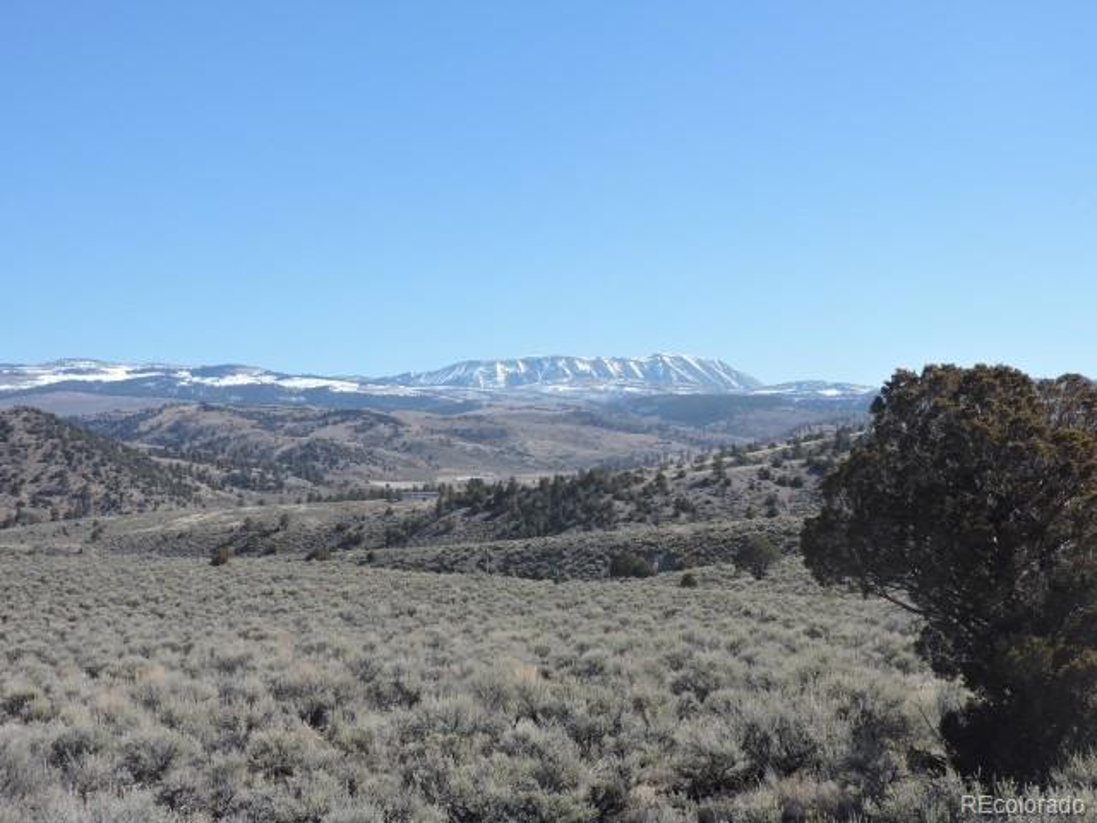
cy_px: 412
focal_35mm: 50
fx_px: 1585
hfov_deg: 38.2
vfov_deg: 29.1
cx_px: 548
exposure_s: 1/1000
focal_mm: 8.9
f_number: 3.6
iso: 100
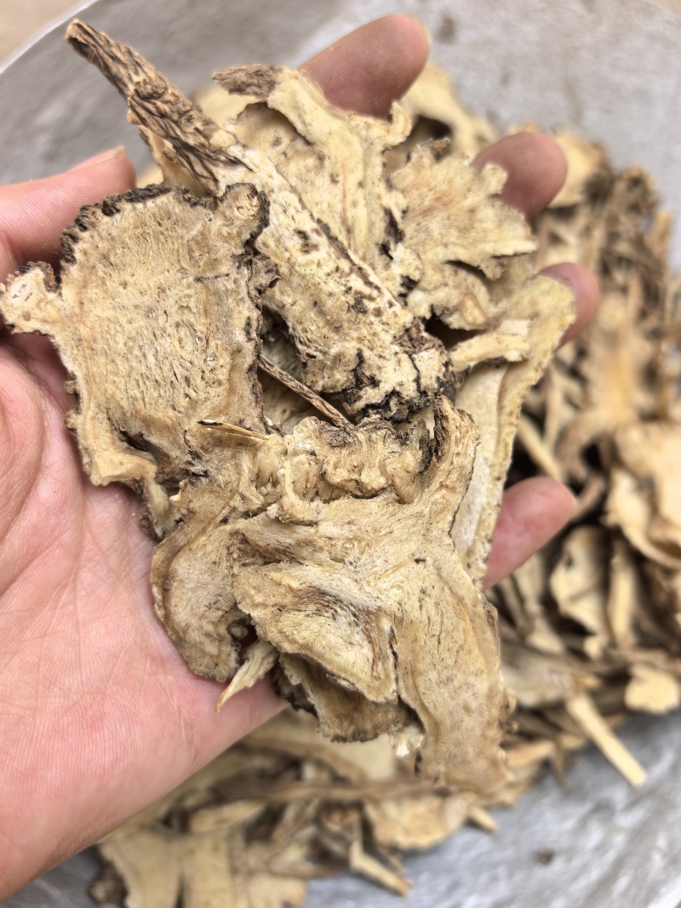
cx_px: 340
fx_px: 708
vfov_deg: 65.3
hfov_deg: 51.3
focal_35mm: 27
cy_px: 454
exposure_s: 1/118
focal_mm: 6.98
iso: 50
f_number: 2
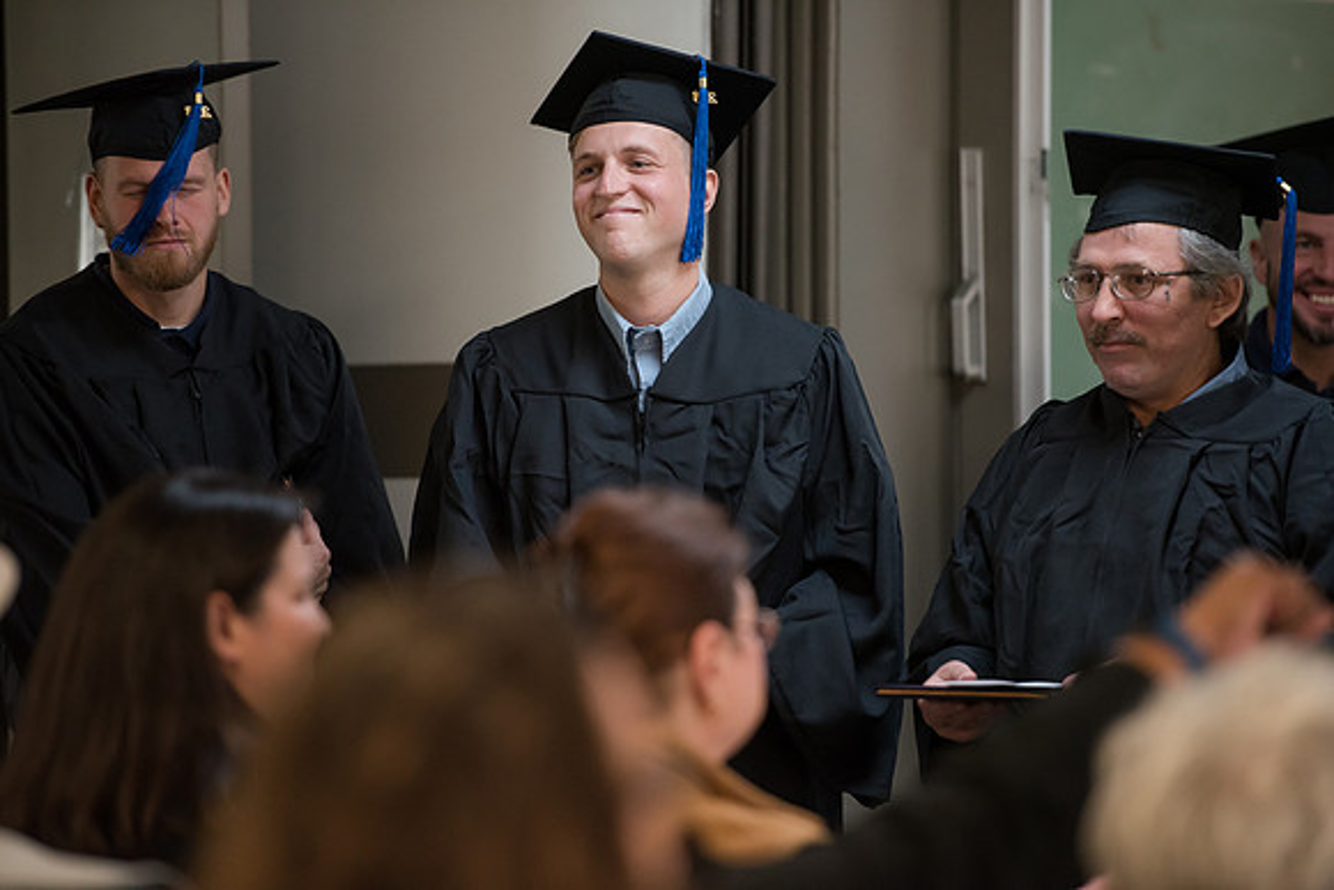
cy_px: 445
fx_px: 7227
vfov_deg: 7.0
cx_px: 667
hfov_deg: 10.5
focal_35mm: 195
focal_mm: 195
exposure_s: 1/200
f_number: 2.8
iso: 2500
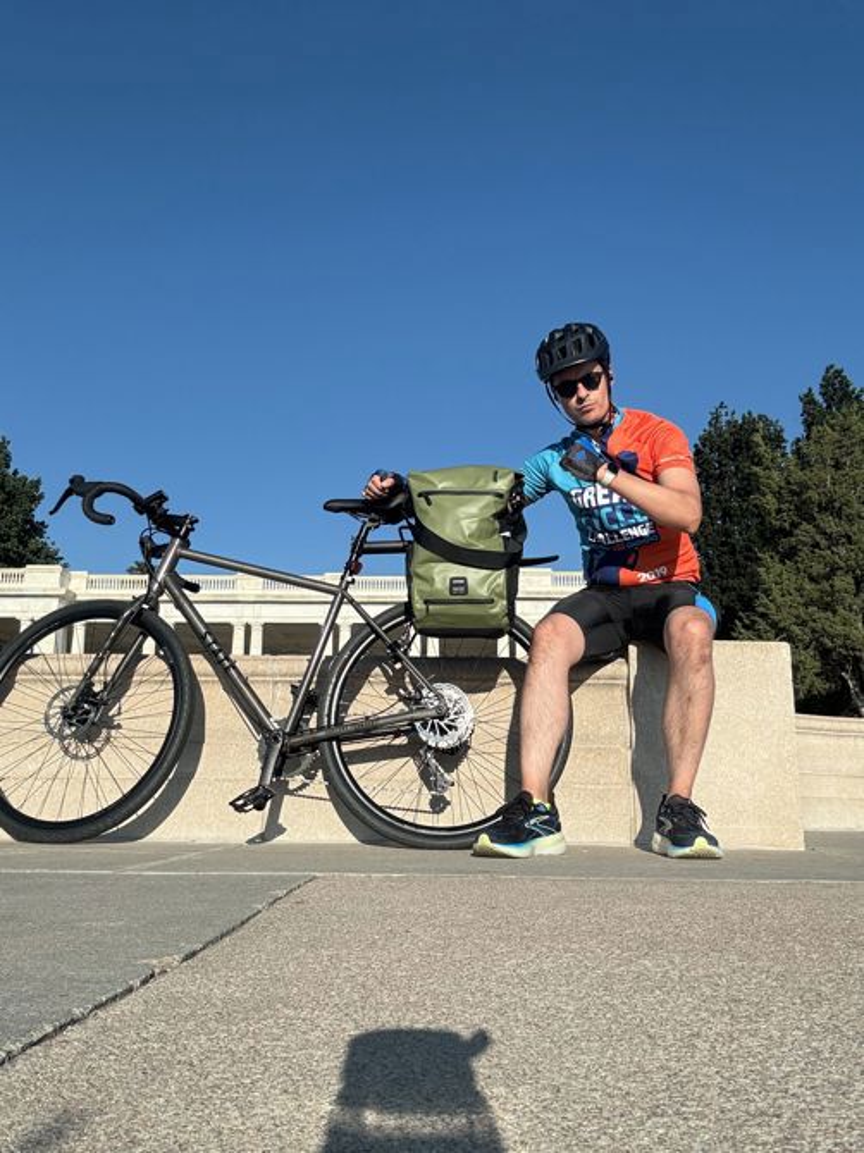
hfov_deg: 46.8
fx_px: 999
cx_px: 432
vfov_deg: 60.0
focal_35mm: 30
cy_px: 576
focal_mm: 2.69
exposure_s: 1/1383
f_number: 1.9
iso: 25
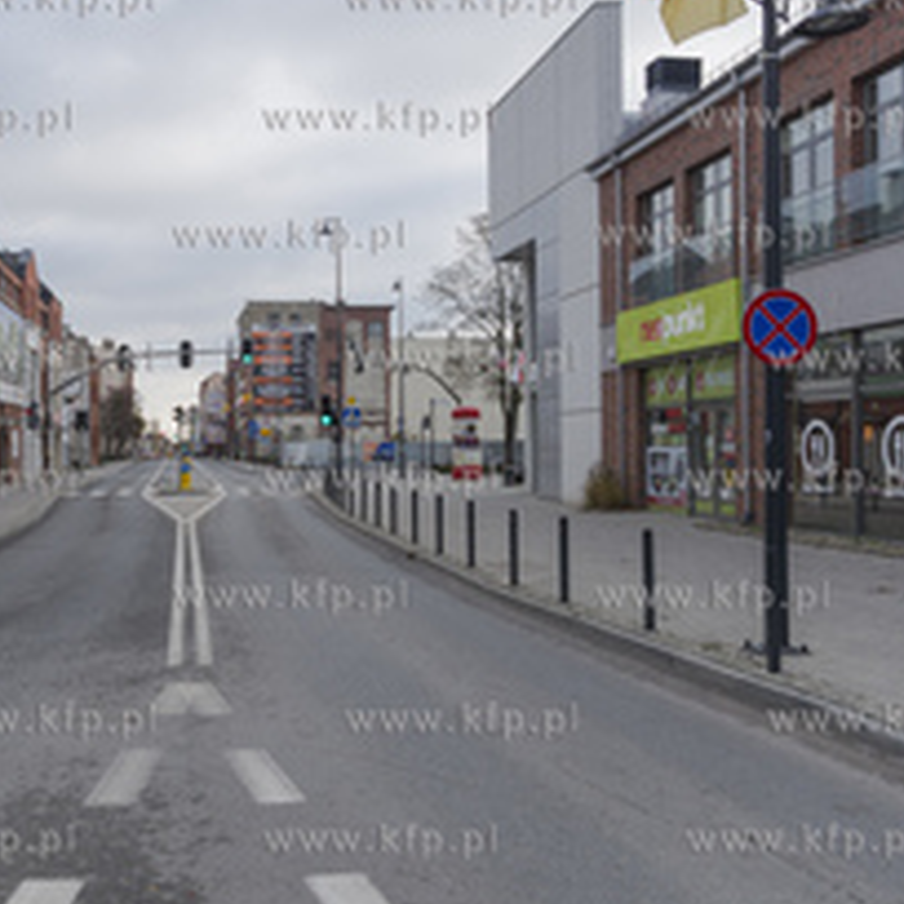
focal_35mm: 40
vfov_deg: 41.8
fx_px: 1182
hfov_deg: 40.3
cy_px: 419
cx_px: 195
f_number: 3.2
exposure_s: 1/2500
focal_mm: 24
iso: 400
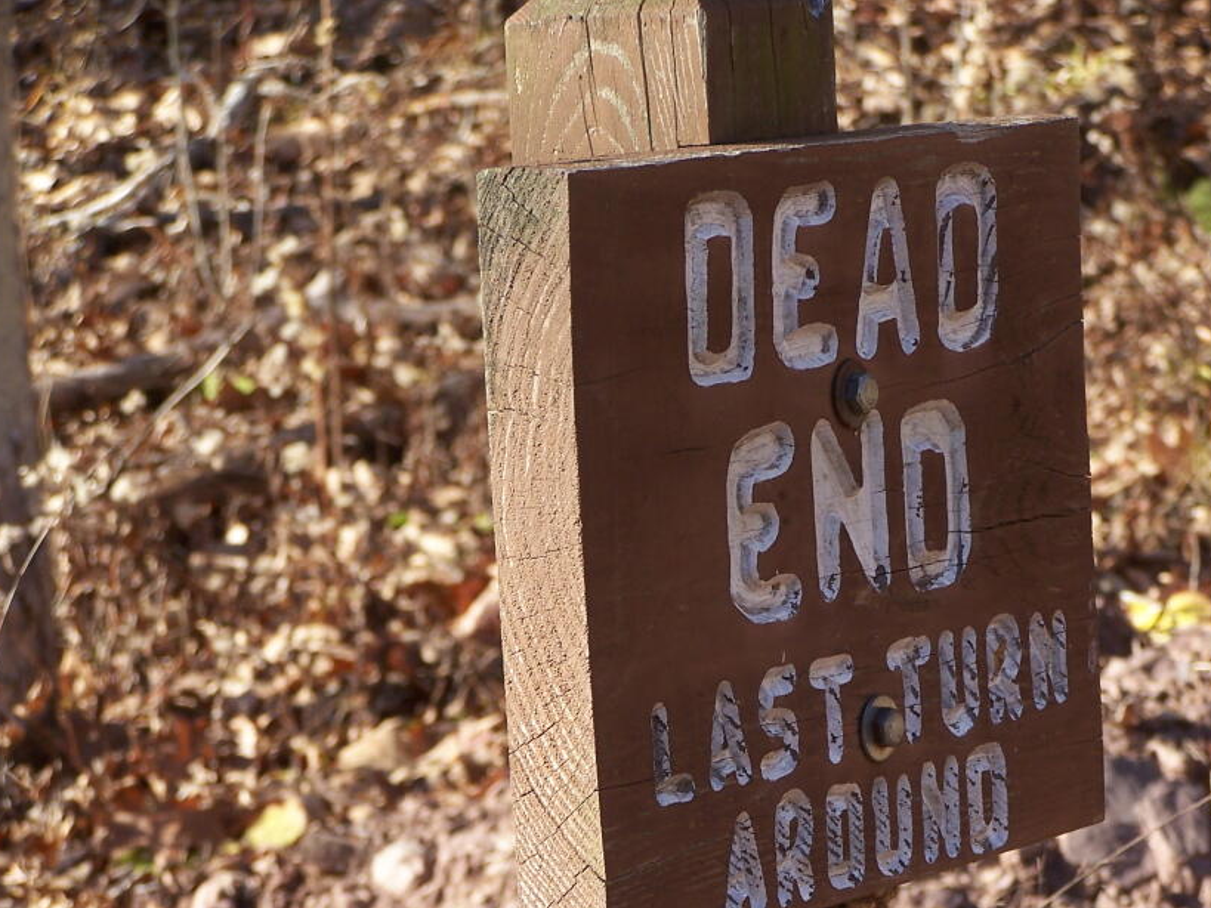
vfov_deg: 9.3
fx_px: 5597
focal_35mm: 160
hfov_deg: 12.3
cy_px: 566
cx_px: 736
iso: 80
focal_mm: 21.2
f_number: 3.2
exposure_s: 1/250
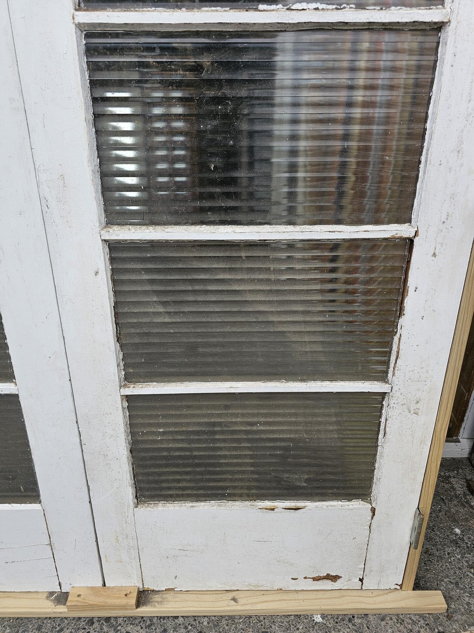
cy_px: 316
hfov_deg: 58.9
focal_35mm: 23
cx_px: 237
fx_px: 420
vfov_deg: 73.9
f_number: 1.7
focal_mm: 6.3
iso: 10
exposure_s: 1/376
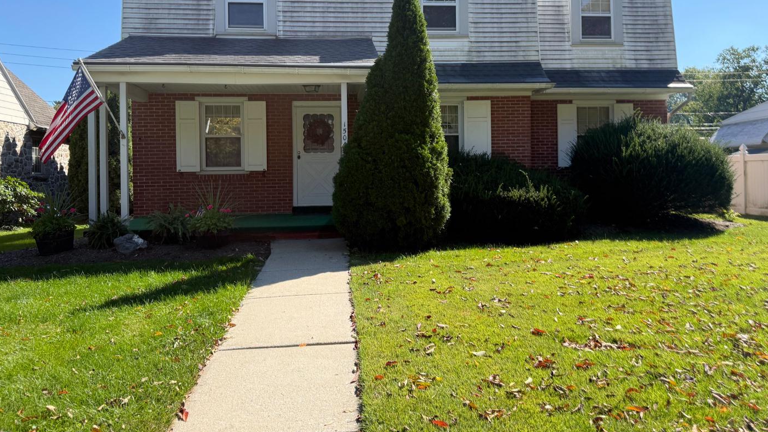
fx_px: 550
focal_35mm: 27
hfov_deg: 69.9
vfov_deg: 42.7
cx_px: 385
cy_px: 172
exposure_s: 1/2801
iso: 100
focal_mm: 6.76
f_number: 1.78
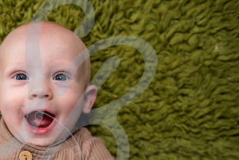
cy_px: 120
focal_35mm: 61
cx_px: 50
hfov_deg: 32.0
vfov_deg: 22.1
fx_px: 405
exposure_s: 1/125
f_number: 2.8
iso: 200
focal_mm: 32
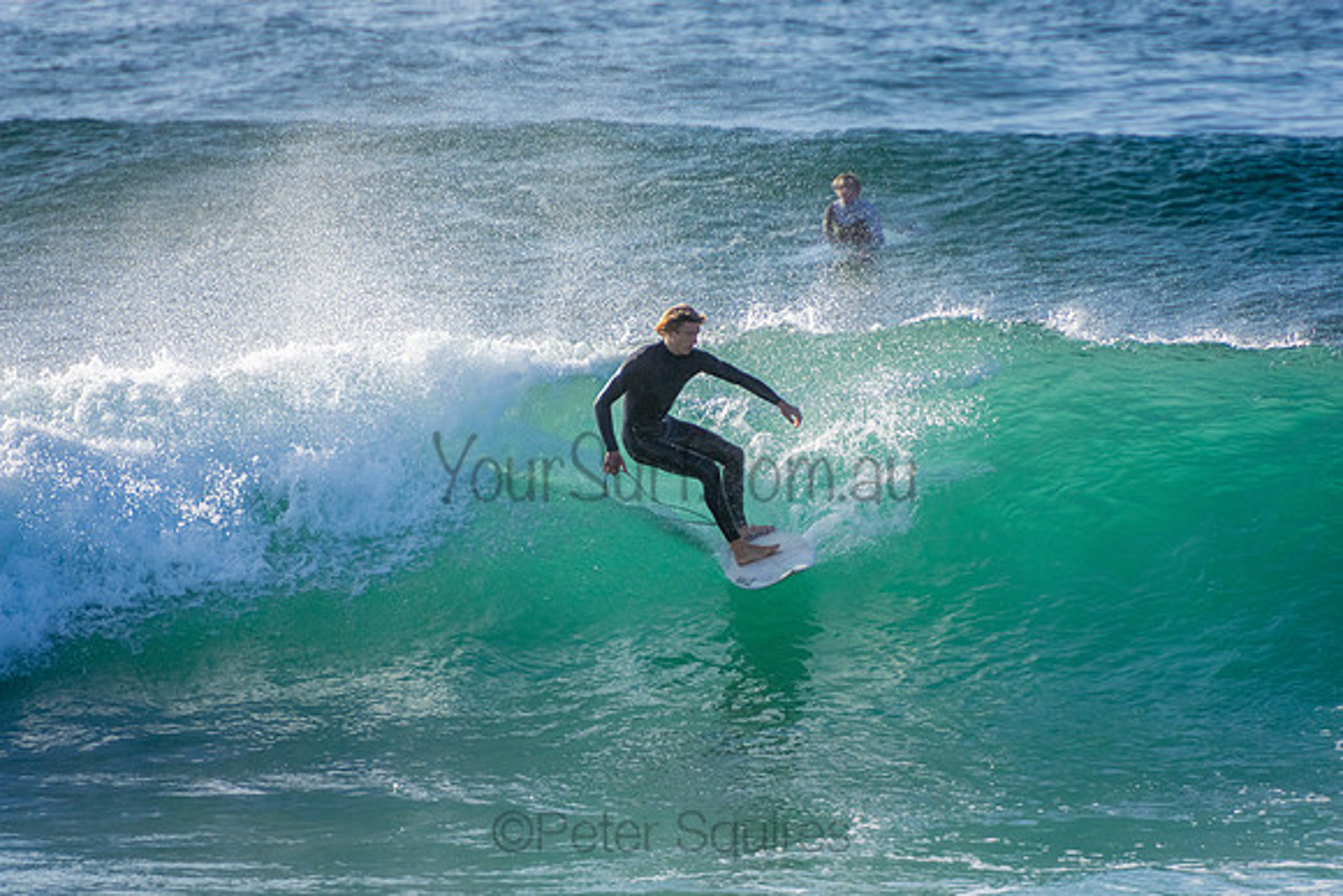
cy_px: 448
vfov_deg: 2.3
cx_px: 672
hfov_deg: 3.4
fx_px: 22388
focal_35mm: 600
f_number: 5.6
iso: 280
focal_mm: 400
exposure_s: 1/2000
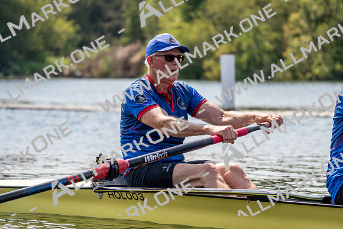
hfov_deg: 10.3
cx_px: 172
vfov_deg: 6.9
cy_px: 114
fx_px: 1906
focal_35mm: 200
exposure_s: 1/1600
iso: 200
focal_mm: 200
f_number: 5.6
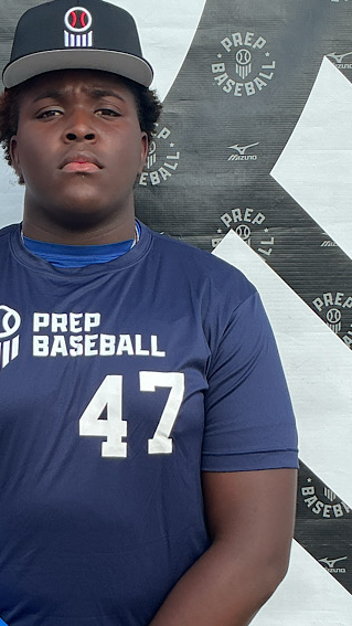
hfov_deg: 33.2
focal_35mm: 35
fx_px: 581
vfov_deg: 56.6
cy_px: 300
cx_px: 97
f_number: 1.8
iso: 25
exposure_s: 1/683
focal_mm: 3
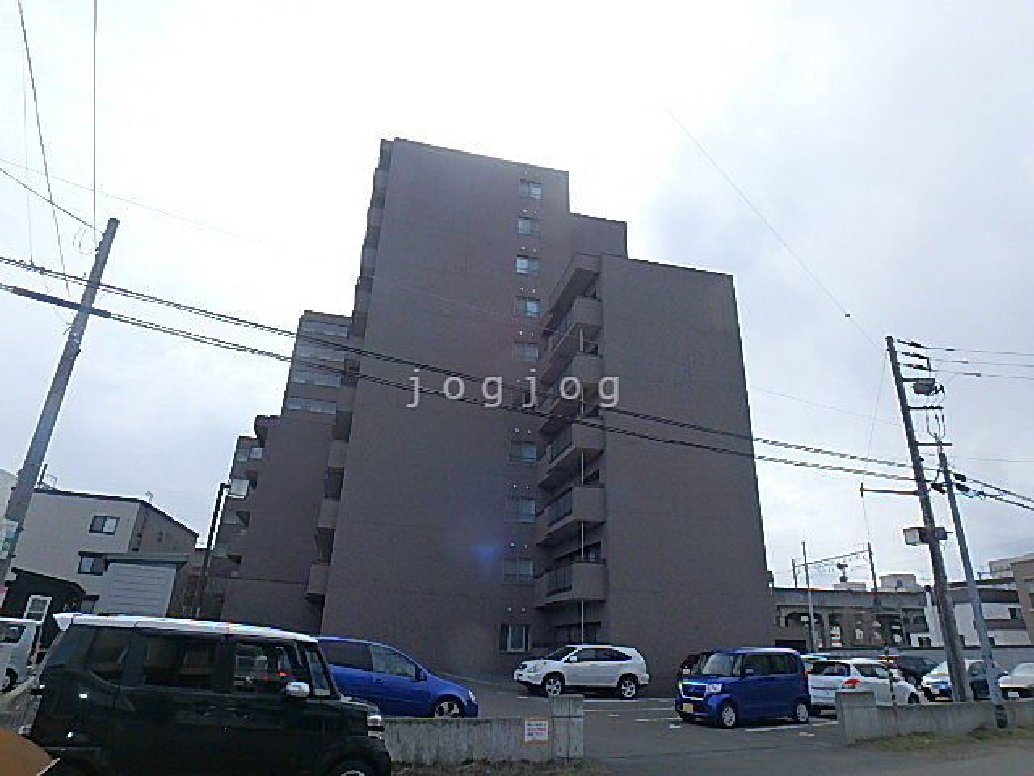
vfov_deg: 63.4
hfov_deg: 79.0
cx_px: 517
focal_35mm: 21
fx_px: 627
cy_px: 388
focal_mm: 3.7
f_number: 6
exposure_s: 1/640
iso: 125
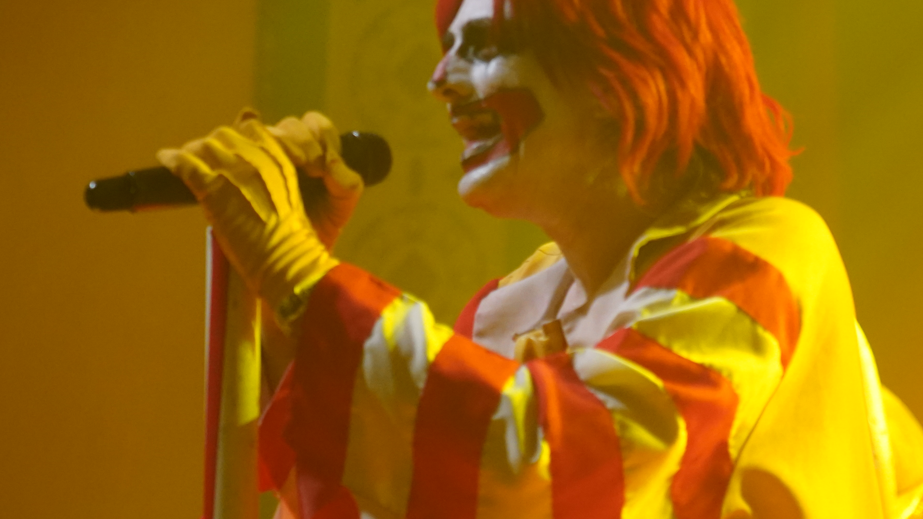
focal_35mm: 185
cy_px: 242
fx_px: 4528
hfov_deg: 11.6
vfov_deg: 6.6
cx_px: 560
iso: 5000
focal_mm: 105
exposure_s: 1/160
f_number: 4
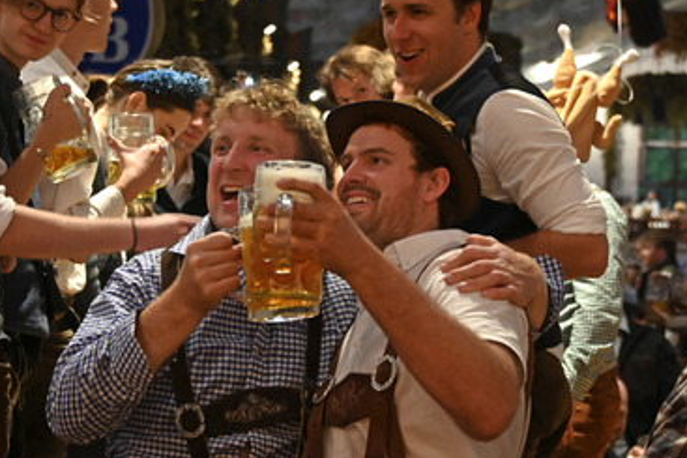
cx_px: 324
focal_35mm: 114
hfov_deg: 17.9
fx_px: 2176
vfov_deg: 12.0
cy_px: 254
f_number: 4.8
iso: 5000
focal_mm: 62
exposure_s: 1/160
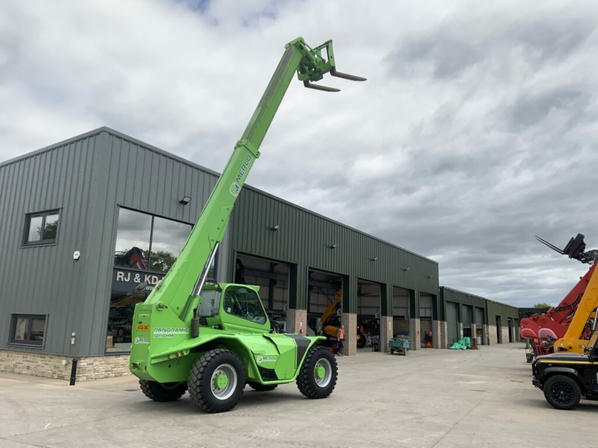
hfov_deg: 61.7
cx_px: 299
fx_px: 501
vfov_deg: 48.2
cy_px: 224
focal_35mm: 29
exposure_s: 1/719
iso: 16
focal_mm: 3
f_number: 1.8
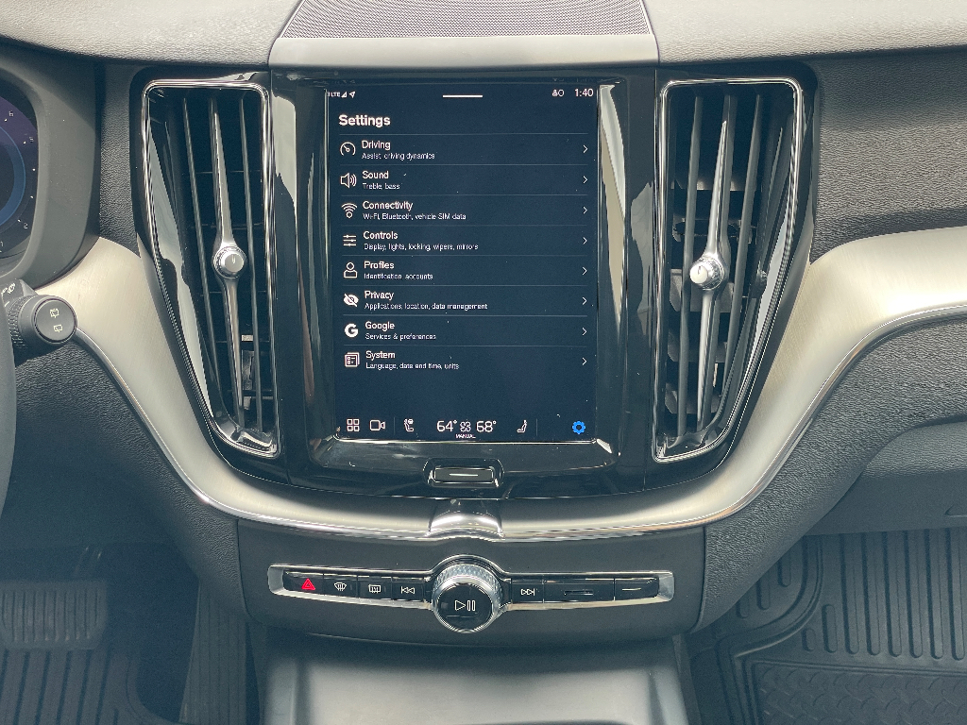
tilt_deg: -30.0
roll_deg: +3.6
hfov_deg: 36.8
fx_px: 1453
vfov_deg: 28.0
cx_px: 484
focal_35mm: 52
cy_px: 362
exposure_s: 1/99
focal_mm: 6
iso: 50
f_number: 2
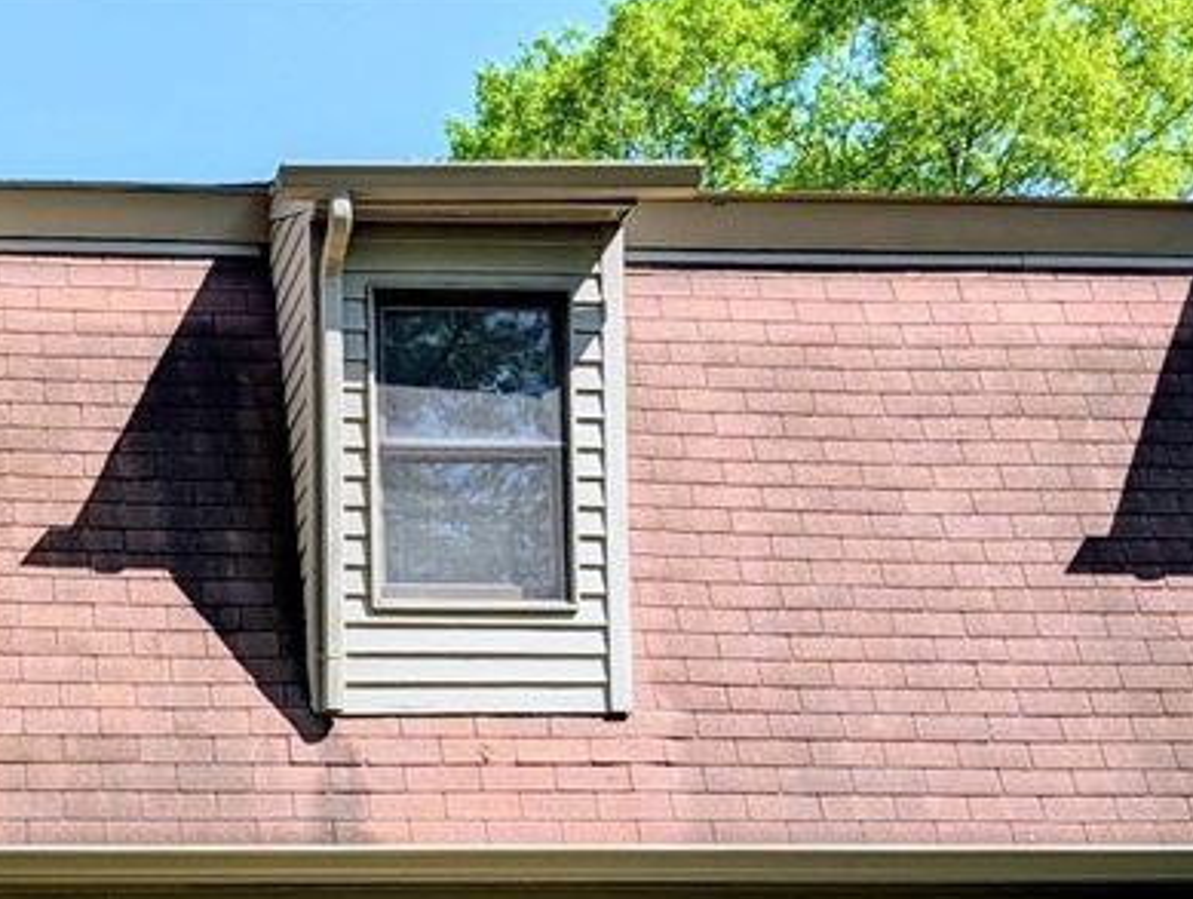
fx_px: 2175
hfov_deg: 28.3
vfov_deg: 21.2
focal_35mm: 63
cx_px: -77
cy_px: 1160
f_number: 1.68
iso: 17
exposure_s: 1/3937
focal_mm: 6.9
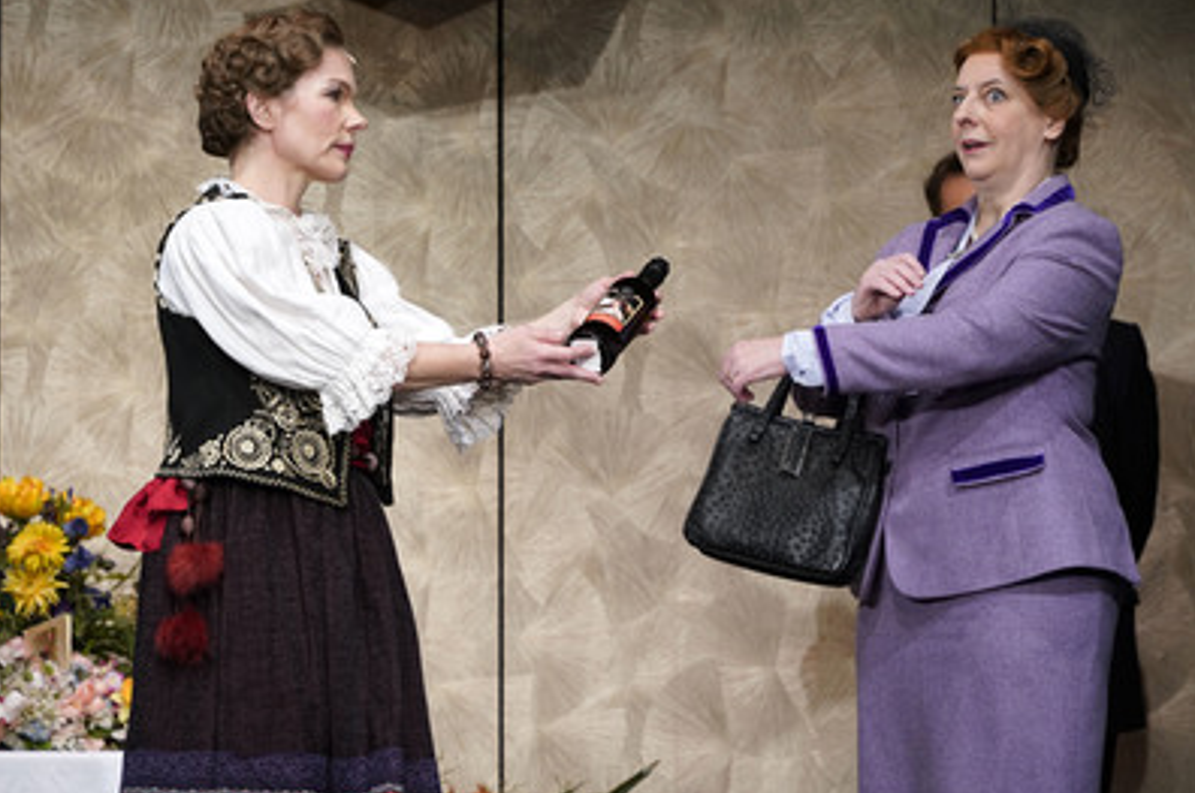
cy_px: 365
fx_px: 6200
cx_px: 590
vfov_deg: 7.3
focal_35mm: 187
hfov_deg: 11.0
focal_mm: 164
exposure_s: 1/640
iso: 1600
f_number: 5.6
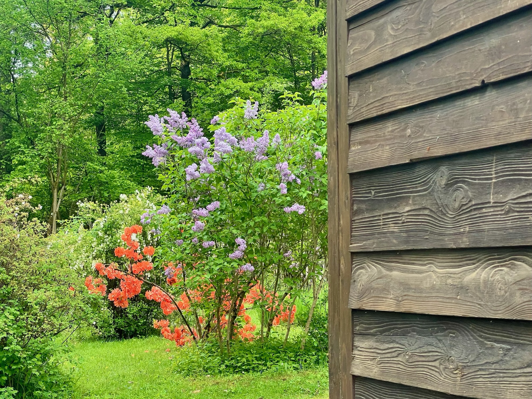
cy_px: 200
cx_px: 266
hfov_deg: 25.3
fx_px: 1183
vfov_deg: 19.1
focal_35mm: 77
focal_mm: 9
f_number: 2.8
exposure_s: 1/121
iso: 100
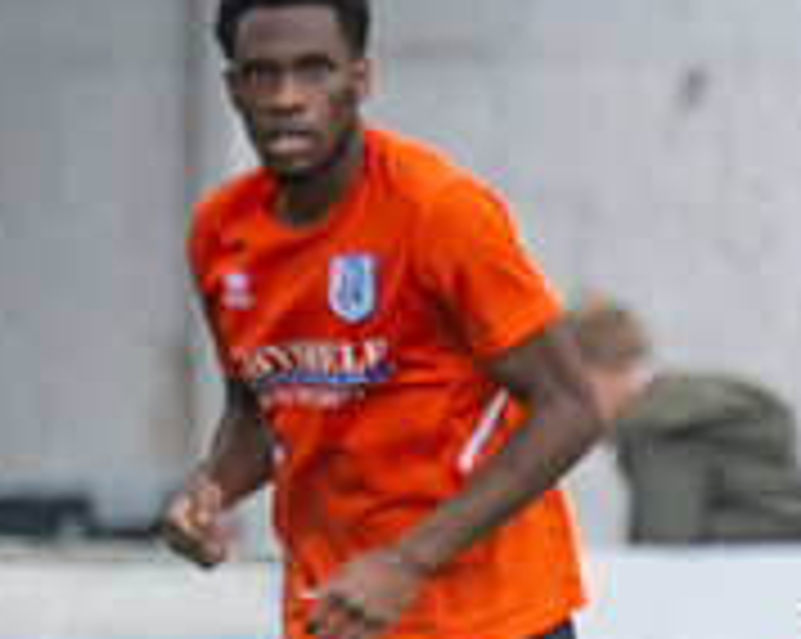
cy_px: 525
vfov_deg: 0.6
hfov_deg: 0.7
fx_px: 61214
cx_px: 370
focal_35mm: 2585
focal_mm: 300
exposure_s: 1/1250
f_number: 2.8
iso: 450
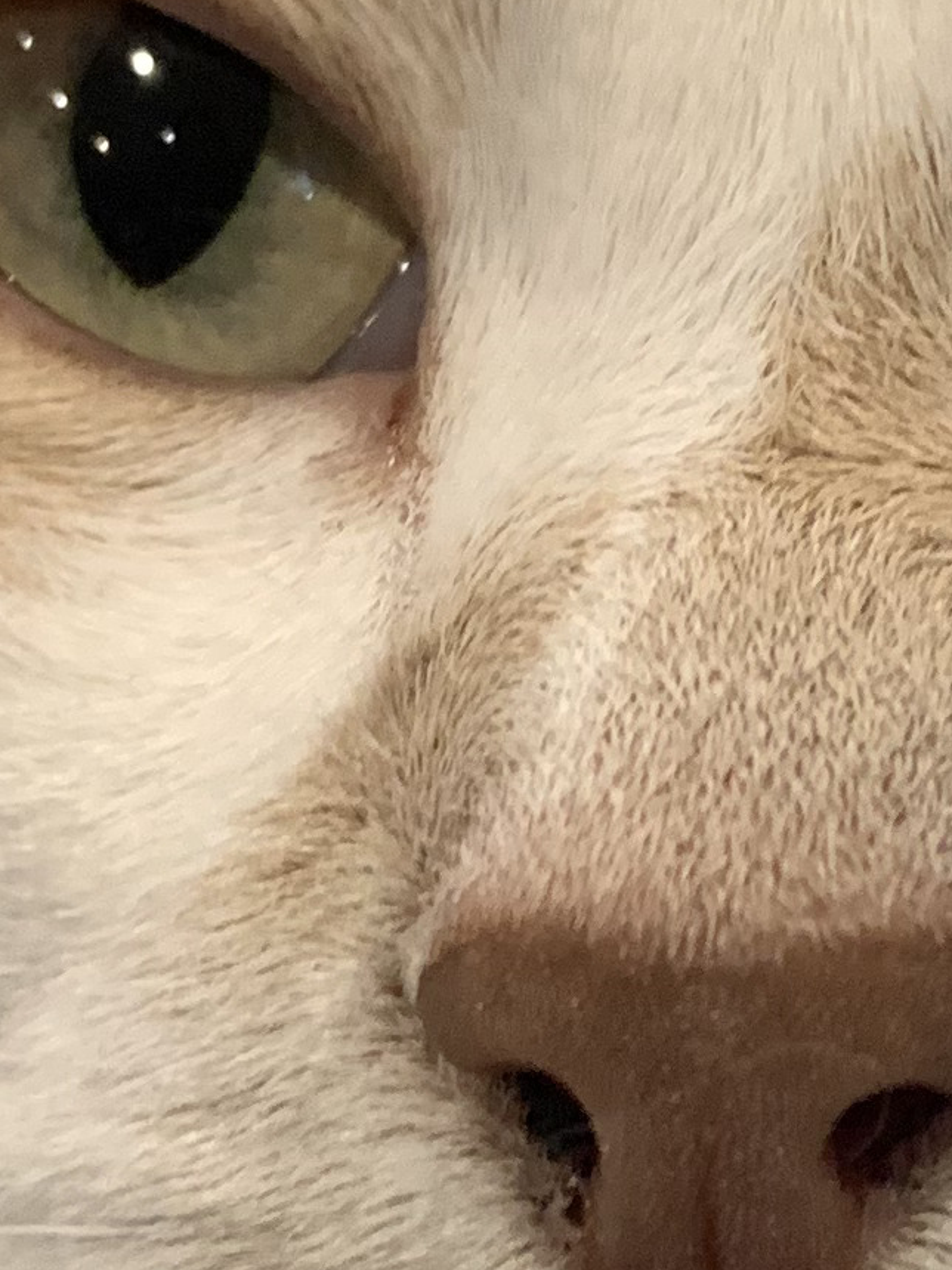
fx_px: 4475
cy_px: 1119
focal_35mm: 122
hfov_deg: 12.1
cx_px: 851
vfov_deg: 16.0
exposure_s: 1/60
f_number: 1.8
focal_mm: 4.25
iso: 160
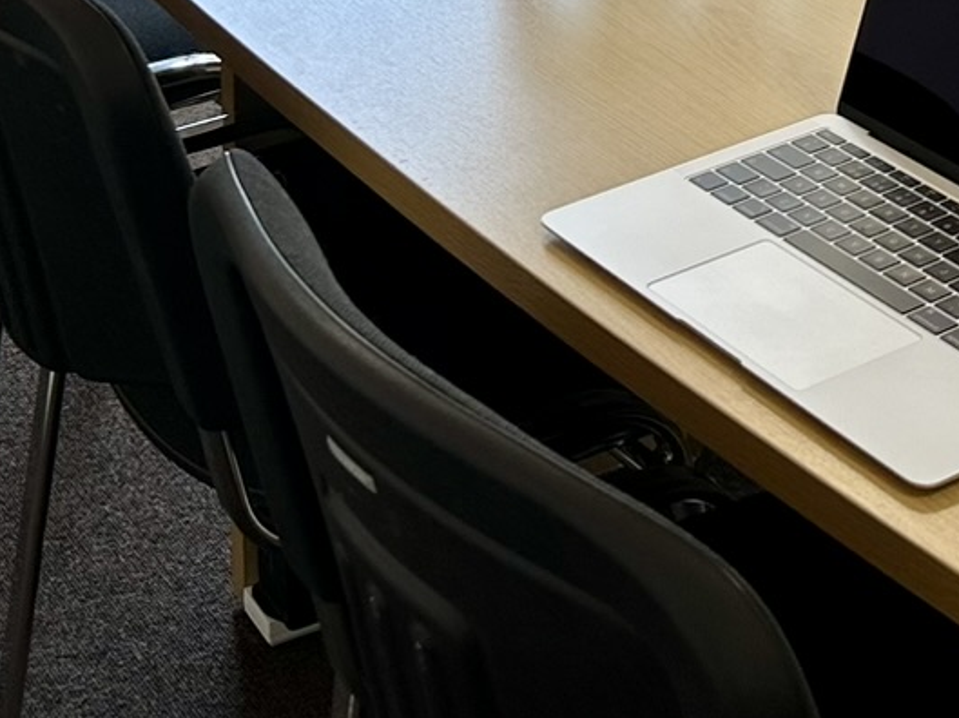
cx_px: 477
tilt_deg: -10.6
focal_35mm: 93
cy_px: -566
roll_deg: +0.4
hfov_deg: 21.1
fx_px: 2575
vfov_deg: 14.1
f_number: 1.78
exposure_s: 1/126
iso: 64
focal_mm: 6.86
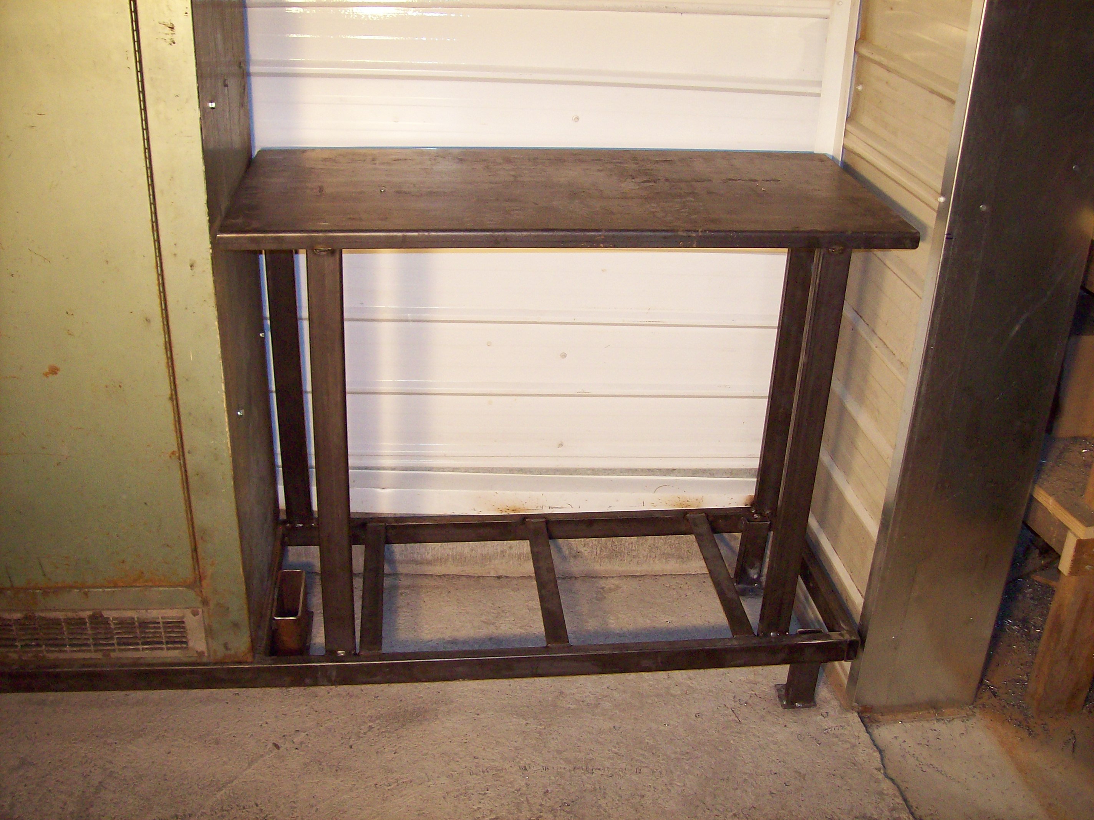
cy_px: 410
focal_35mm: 36
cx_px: 547
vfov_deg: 39.6
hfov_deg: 51.4
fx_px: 1137
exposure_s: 1/64
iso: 140
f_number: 2.7
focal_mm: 6
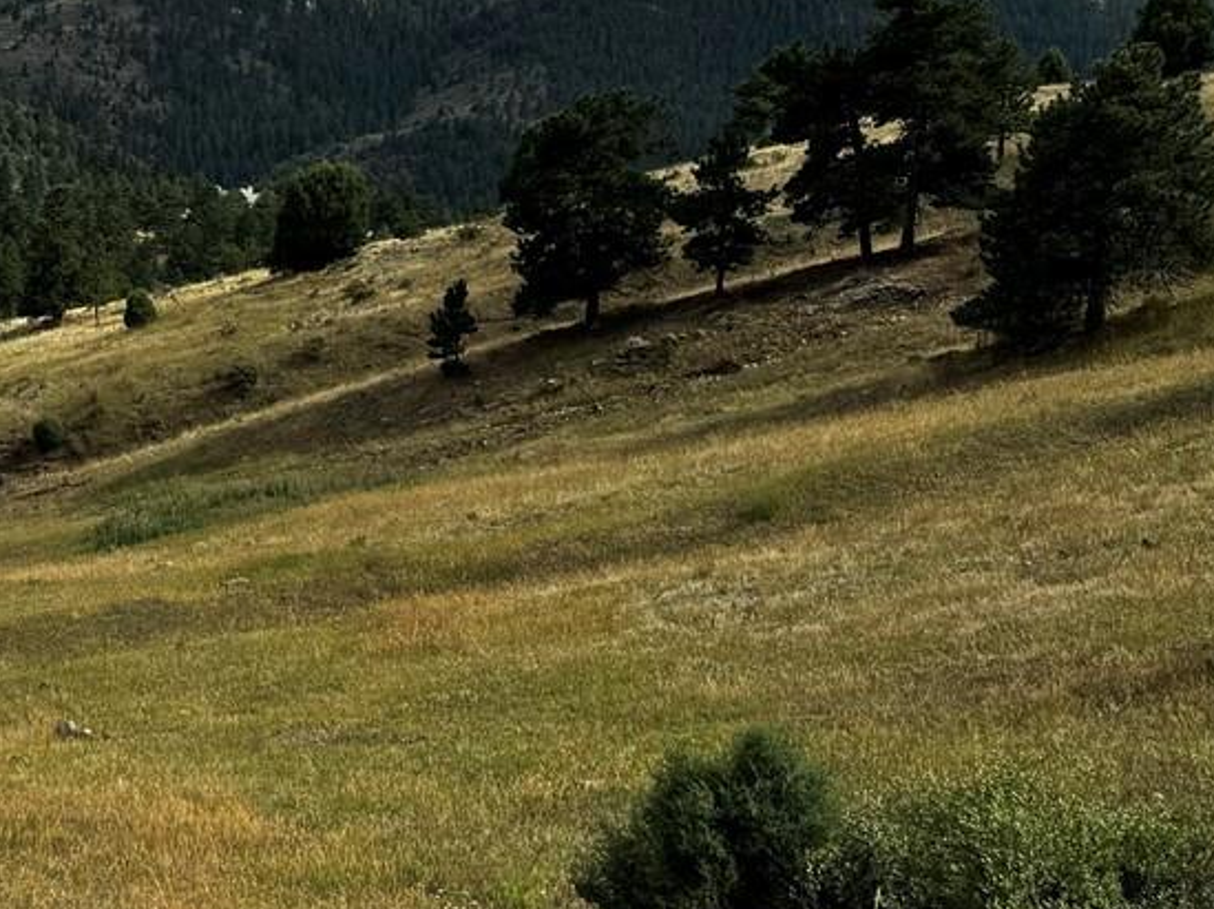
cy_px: 137
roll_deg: -1.7
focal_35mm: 70
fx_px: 2453
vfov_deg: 20.7
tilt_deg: -9.5
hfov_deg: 23.6
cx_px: -469
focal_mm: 6.76
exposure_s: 1/6410
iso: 80
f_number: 1.78
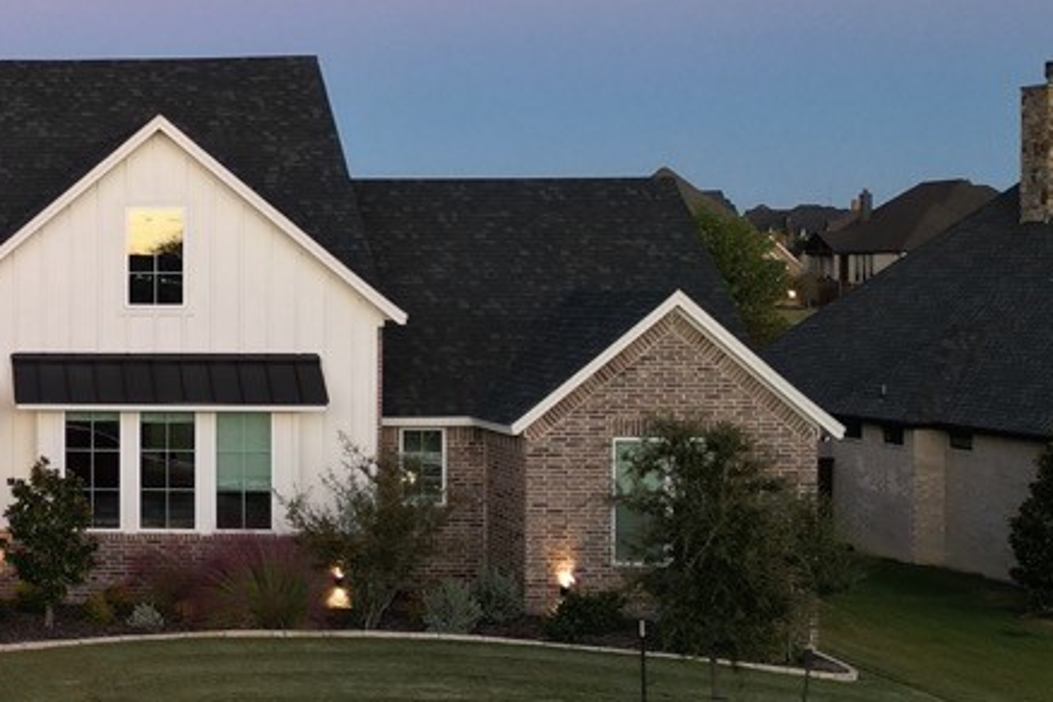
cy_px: 303
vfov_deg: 18.7
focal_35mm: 73
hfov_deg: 25.0
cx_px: -207
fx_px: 2135
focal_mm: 6.72
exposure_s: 1/25
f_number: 1.7
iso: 100
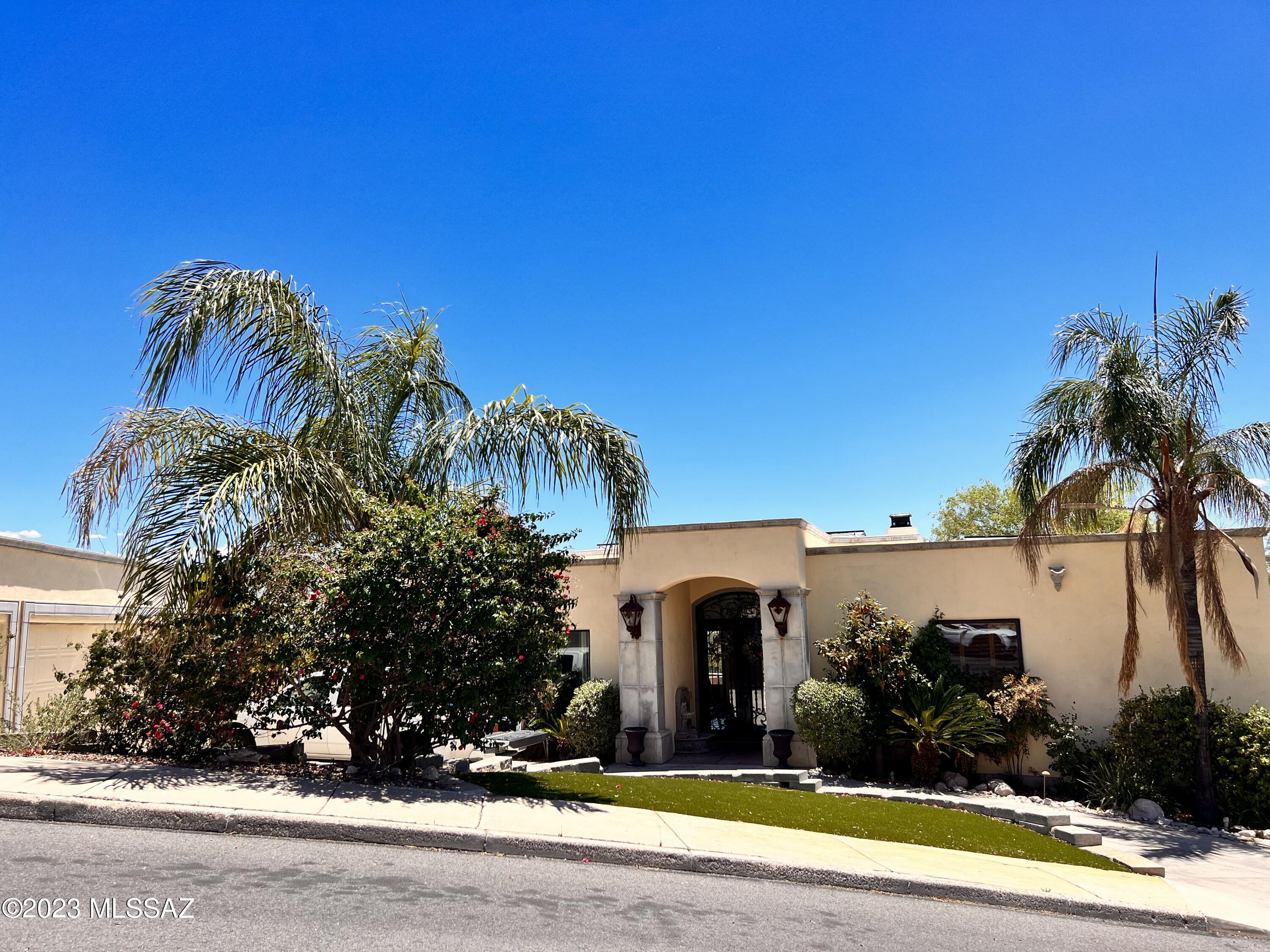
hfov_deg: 67.3
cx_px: 635
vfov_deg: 53.1
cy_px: 476
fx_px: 954
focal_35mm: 26
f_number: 1.5
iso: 50
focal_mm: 5.7
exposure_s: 1/3968
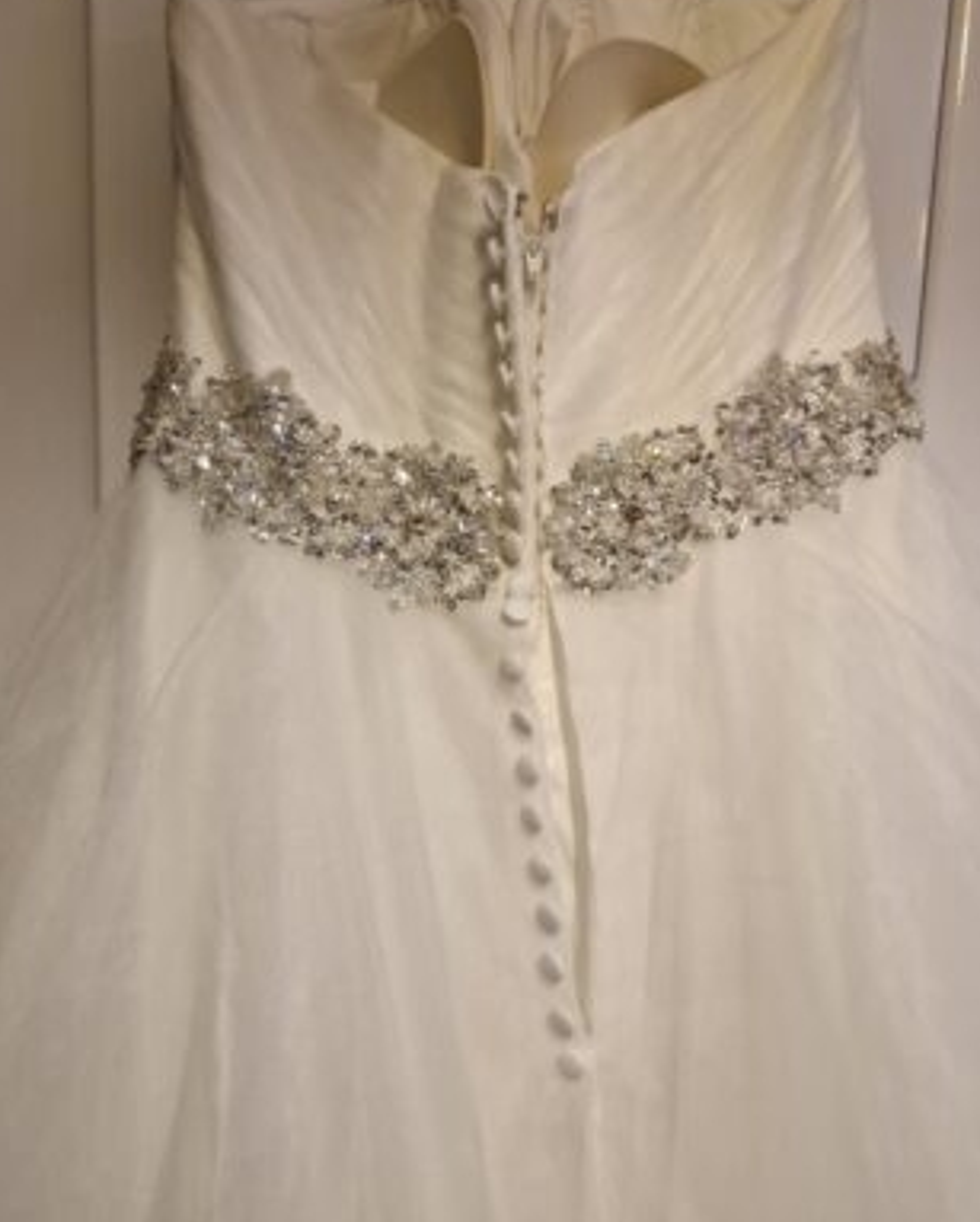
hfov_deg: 56.8
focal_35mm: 25
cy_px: 582
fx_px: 905
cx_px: 495
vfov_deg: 68.0
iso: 640
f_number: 1.8
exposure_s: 1/100
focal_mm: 5.54
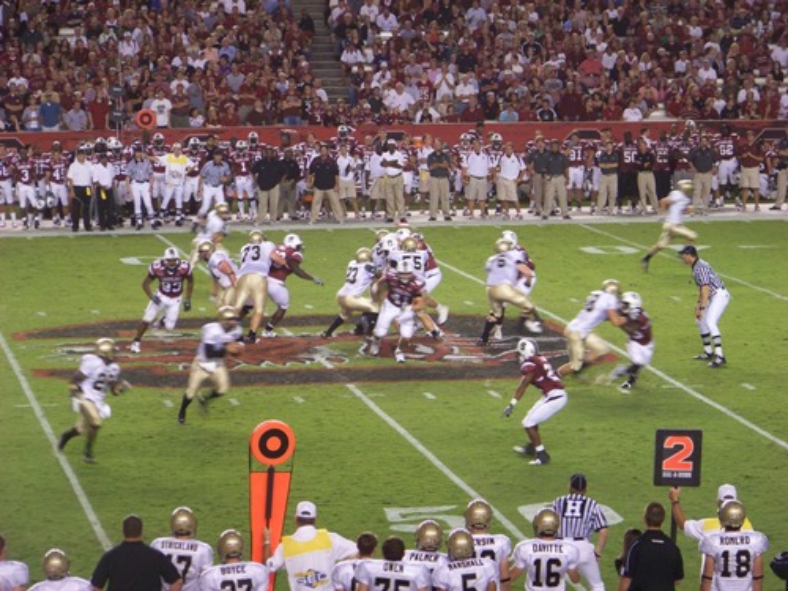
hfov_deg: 10.7
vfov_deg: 8.1
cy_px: 296
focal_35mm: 184
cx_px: 394
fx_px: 4189
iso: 192
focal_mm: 29.3
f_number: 3.6
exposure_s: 1/50
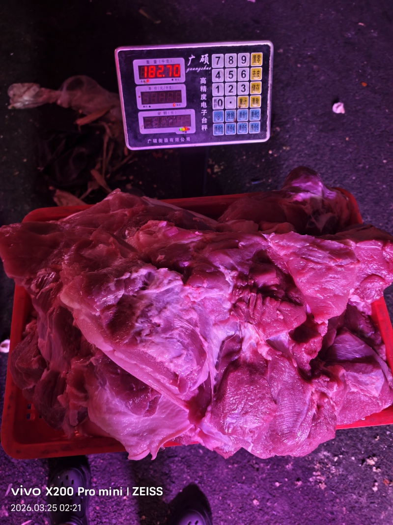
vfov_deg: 73.9
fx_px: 348
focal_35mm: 23
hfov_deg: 58.9
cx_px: 196
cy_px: 262
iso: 894
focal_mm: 6.54
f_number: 1.57
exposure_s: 1/33.3
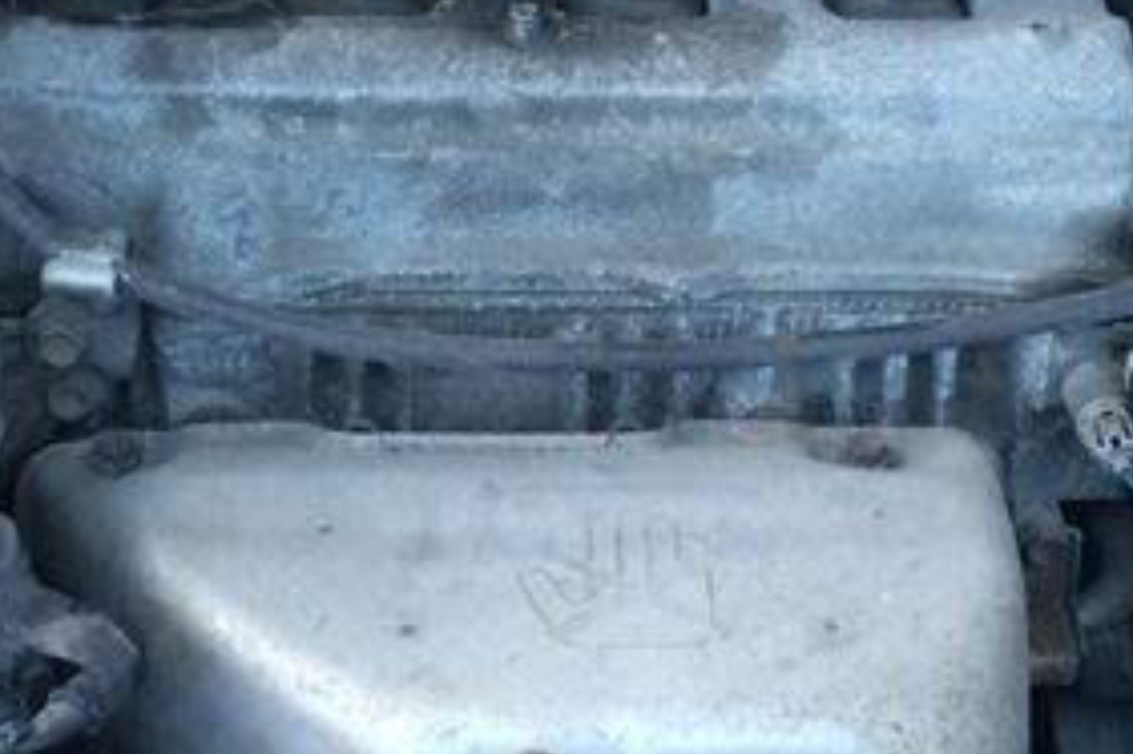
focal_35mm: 86
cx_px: 629
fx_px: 2705
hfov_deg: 23.6
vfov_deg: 15.7
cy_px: 60
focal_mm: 4.15
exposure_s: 1/30
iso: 125
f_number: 2.2
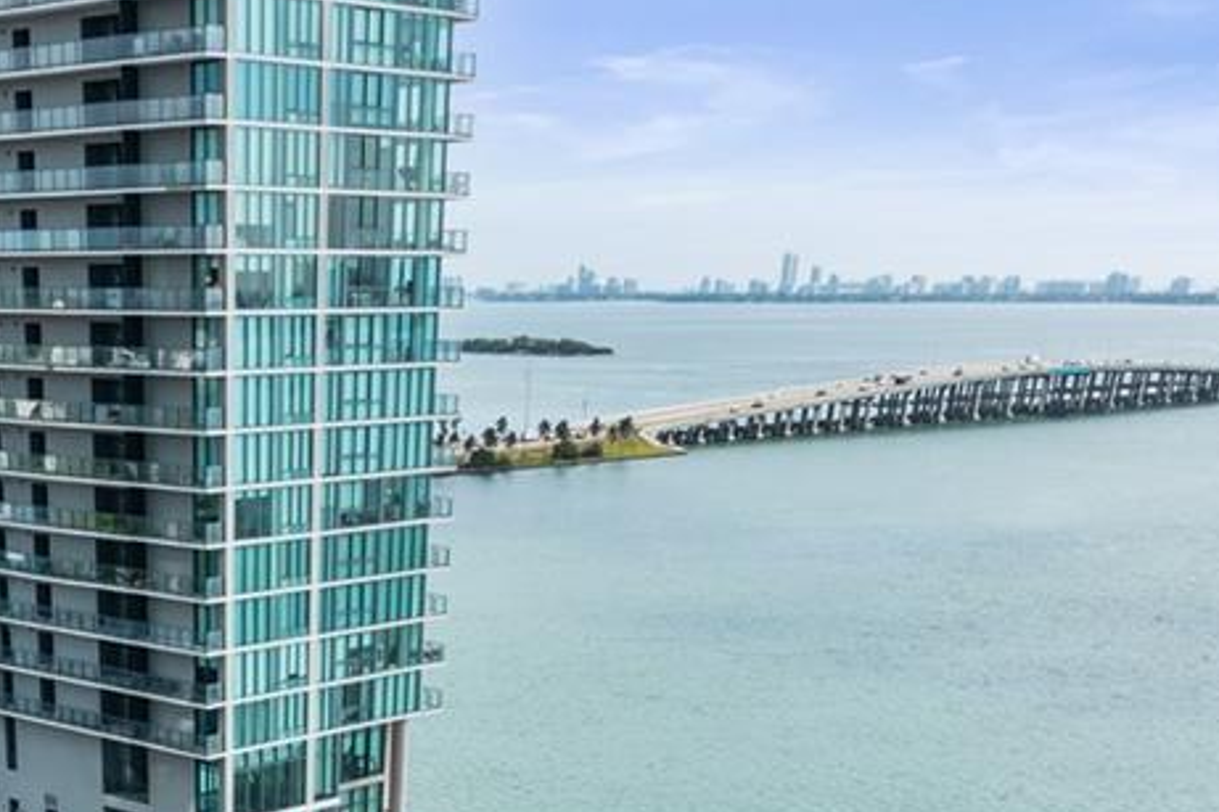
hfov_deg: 32.8
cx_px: 201
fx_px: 1997
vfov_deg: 19.1
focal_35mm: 59
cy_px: 1326
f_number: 8
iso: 100
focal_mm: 17
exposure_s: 1/160
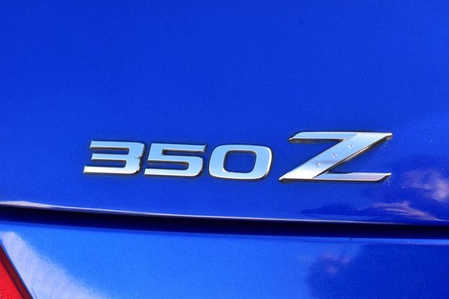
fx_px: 1028
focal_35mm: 82
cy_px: 150
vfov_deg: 16.5
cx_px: 224
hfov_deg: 24.6
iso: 400
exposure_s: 1/160
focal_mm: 55
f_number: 9
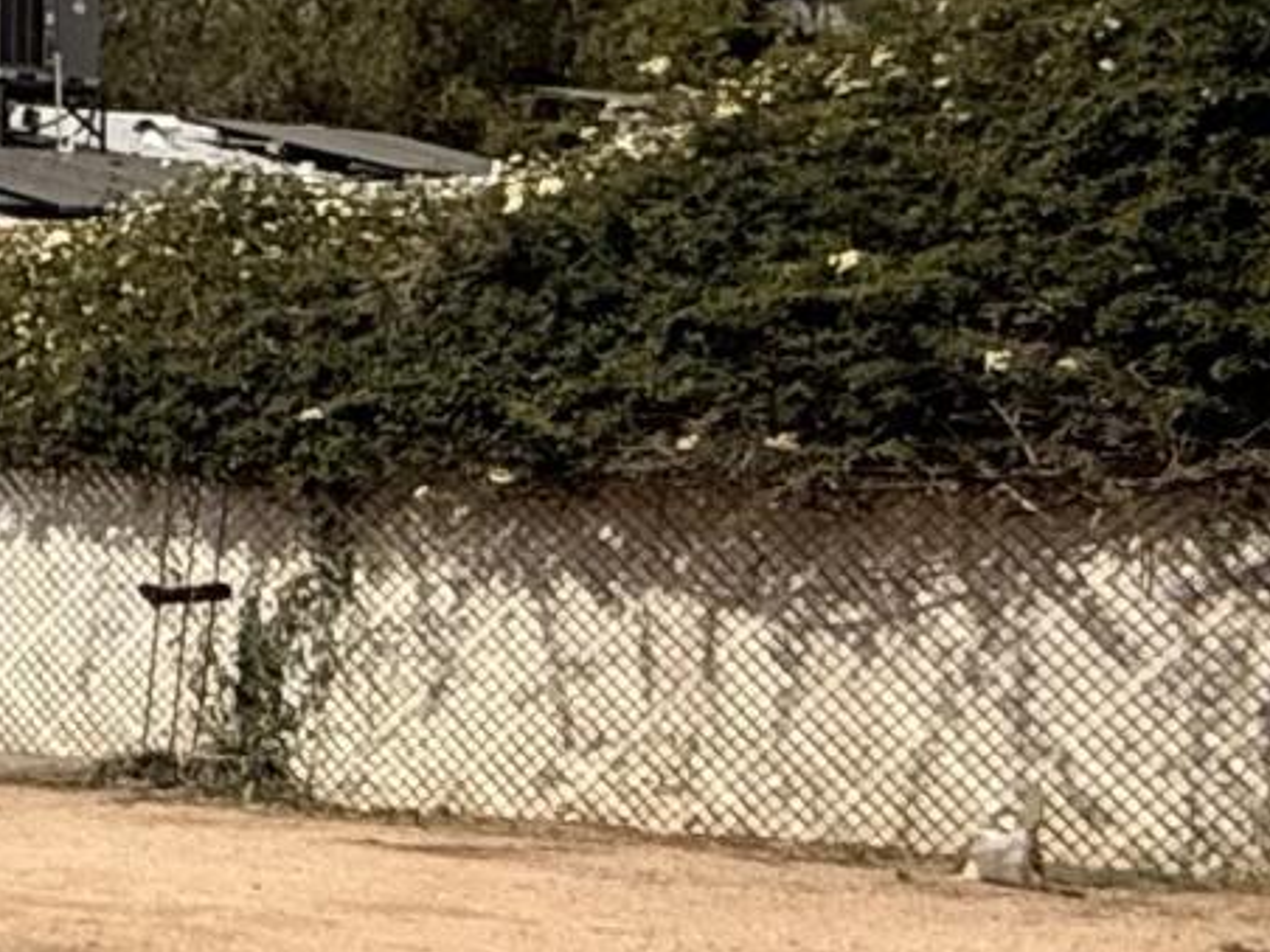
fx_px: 3412
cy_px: 477
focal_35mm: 93
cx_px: -1975
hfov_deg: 13.5
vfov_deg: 15.9
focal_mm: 2.22
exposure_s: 1/4425
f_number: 2.2
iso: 50
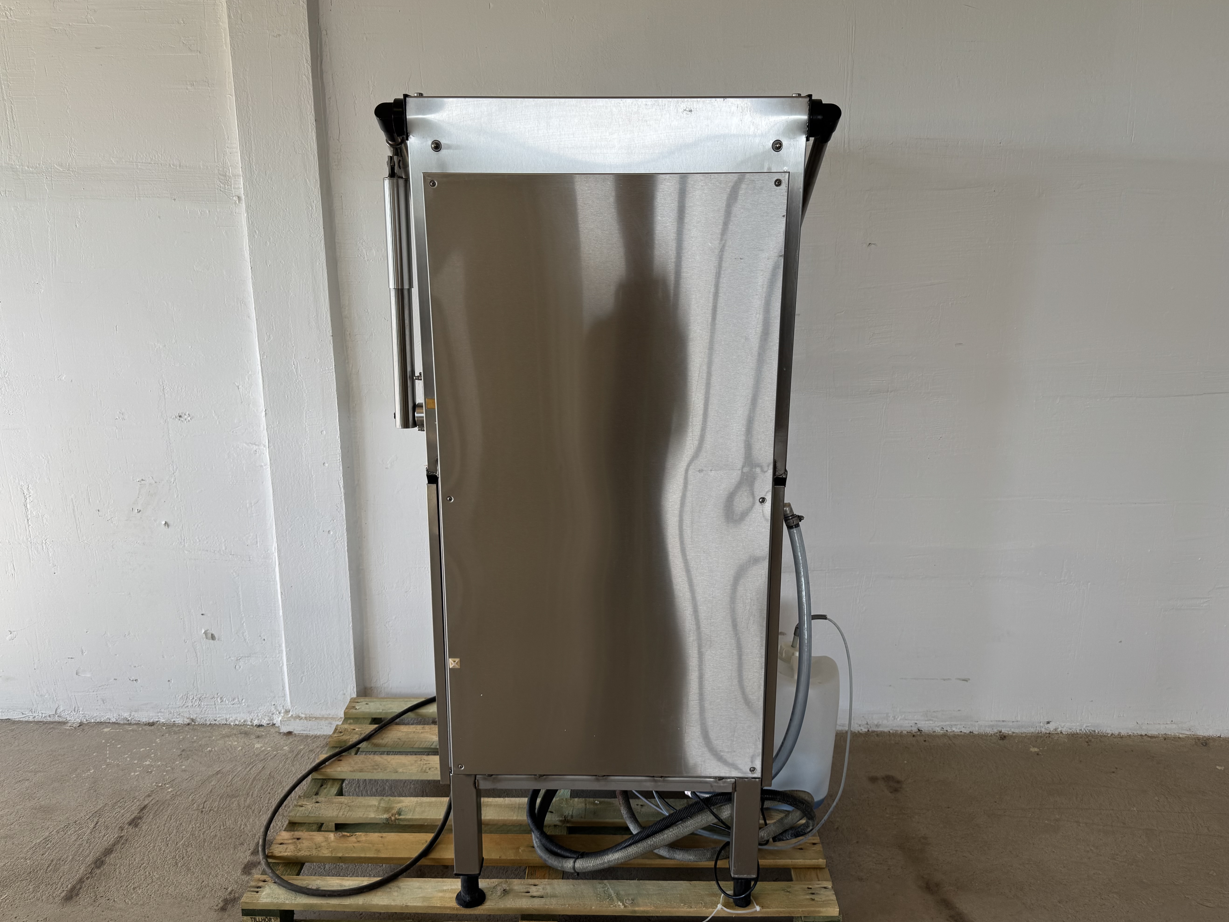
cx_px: 606
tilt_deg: -14.4
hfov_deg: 67.3
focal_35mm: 26
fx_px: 923
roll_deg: +0.2
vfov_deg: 53.0
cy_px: 448
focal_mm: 6.76
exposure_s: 1/151
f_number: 1.78
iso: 64
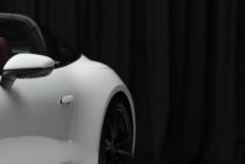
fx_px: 892
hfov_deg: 14.0
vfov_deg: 10.5
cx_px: -185
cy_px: 119
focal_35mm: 131
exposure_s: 1/40
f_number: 4
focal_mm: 35
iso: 500
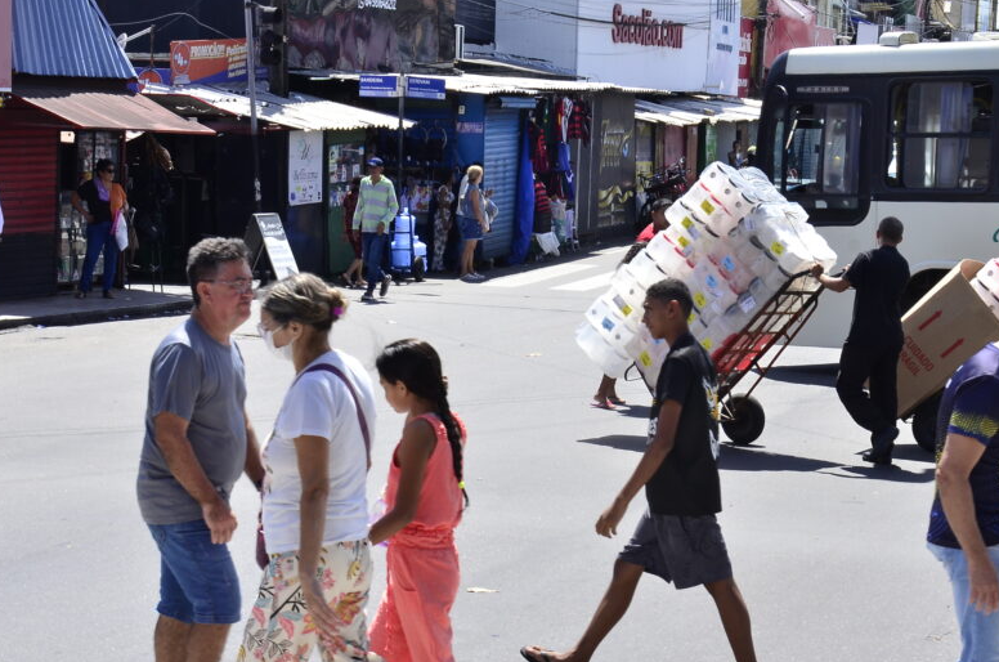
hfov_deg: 21.5
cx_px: 561
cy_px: 390
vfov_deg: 14.3
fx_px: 2631
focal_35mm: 95
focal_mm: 48
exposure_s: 1/250
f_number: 14
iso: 400
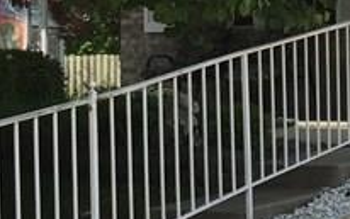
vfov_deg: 8.6
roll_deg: +0.0
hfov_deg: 13.0
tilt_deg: -0.3
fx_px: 1460
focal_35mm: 153
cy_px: 105
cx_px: 501
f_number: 2.2
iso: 32
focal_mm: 4.15
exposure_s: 1/3049
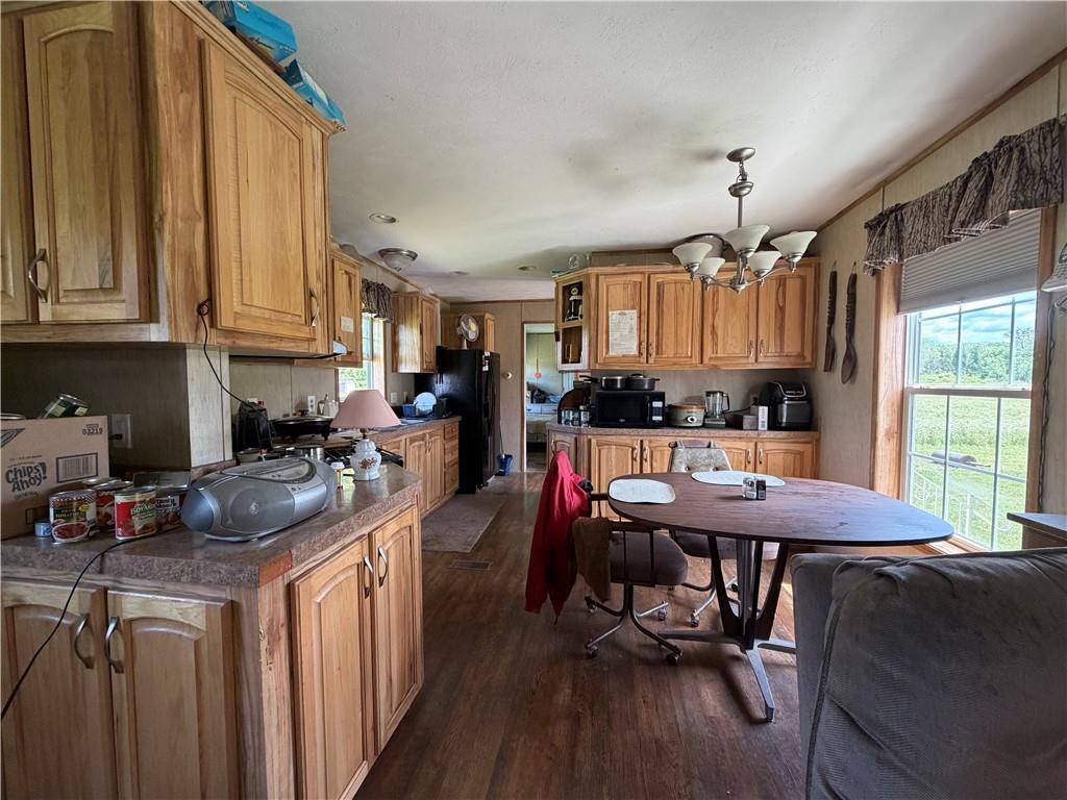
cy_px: 400
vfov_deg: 85.7
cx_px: 534
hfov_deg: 102.1
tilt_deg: -1.8
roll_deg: +0.4
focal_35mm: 14
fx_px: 432
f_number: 2.2
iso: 320
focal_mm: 2.22
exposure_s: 1/121
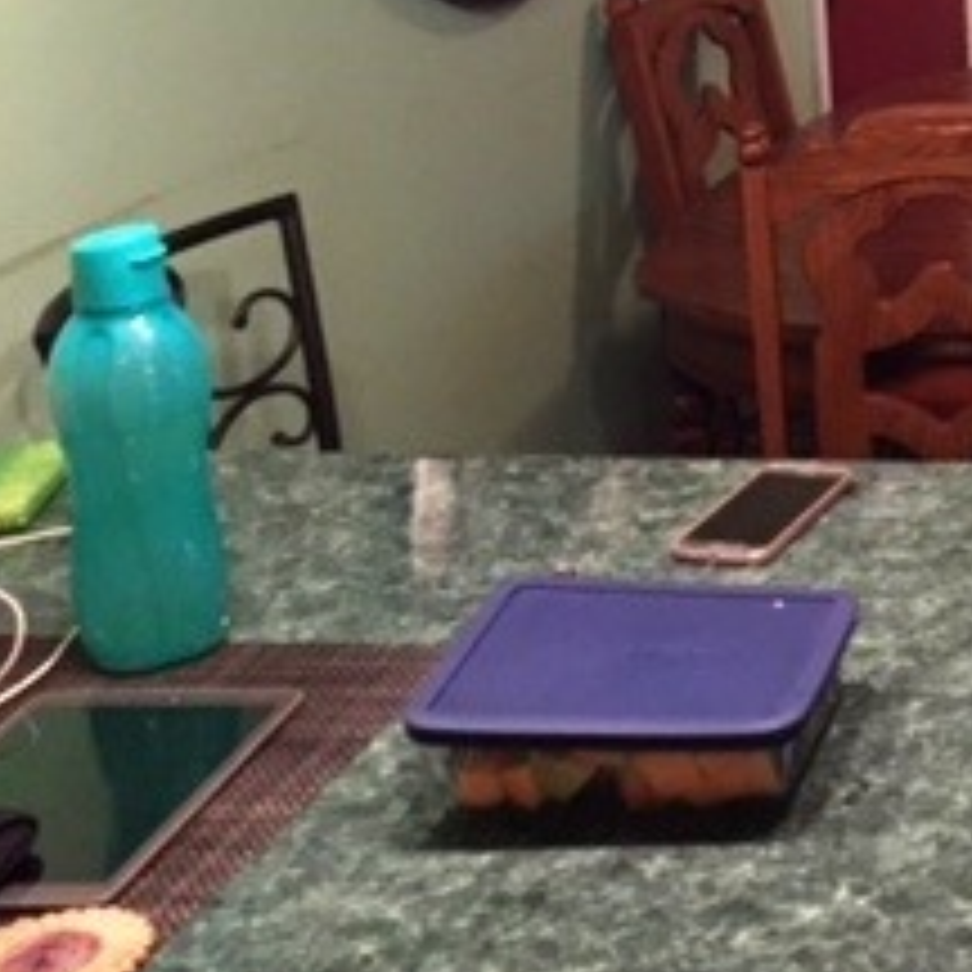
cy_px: -40
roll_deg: +1.0
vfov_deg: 21.8
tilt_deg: -7.2
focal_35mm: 76
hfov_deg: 20.0
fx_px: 2414
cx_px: 1413
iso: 250
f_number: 2.2
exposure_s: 1/15
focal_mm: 4.15
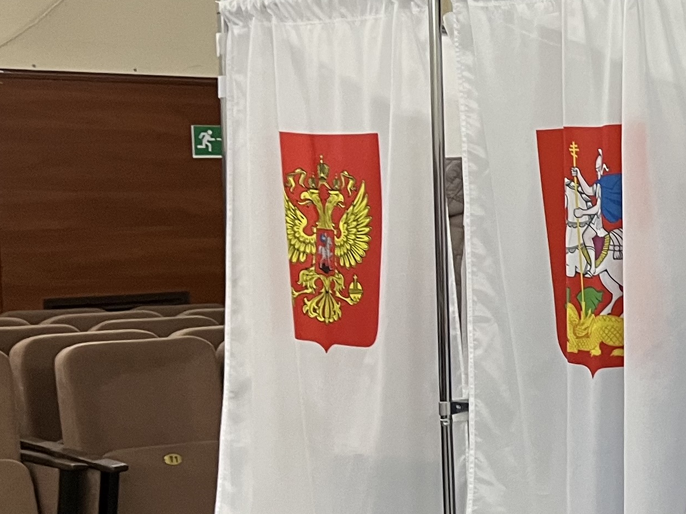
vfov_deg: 17.6
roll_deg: +1.5
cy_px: 270
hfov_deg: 19.6
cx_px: 1085
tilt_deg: -3.1
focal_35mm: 84
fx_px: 1665
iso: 160
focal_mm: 5.1
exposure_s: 1/50
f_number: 1.6
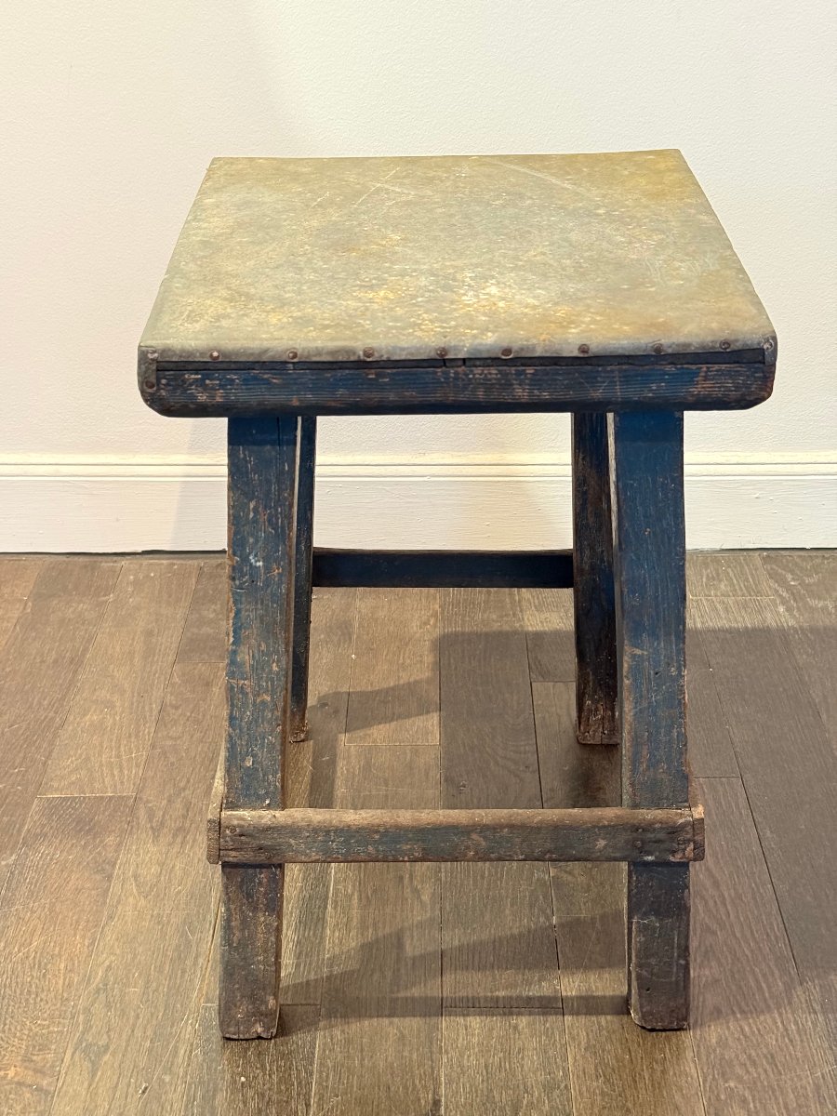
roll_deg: +0.4
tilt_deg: -28.8
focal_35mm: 48
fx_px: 1547
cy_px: 558
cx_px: 418
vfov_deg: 39.7
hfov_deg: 30.3
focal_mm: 6.76
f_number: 1.78
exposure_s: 1/25
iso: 500
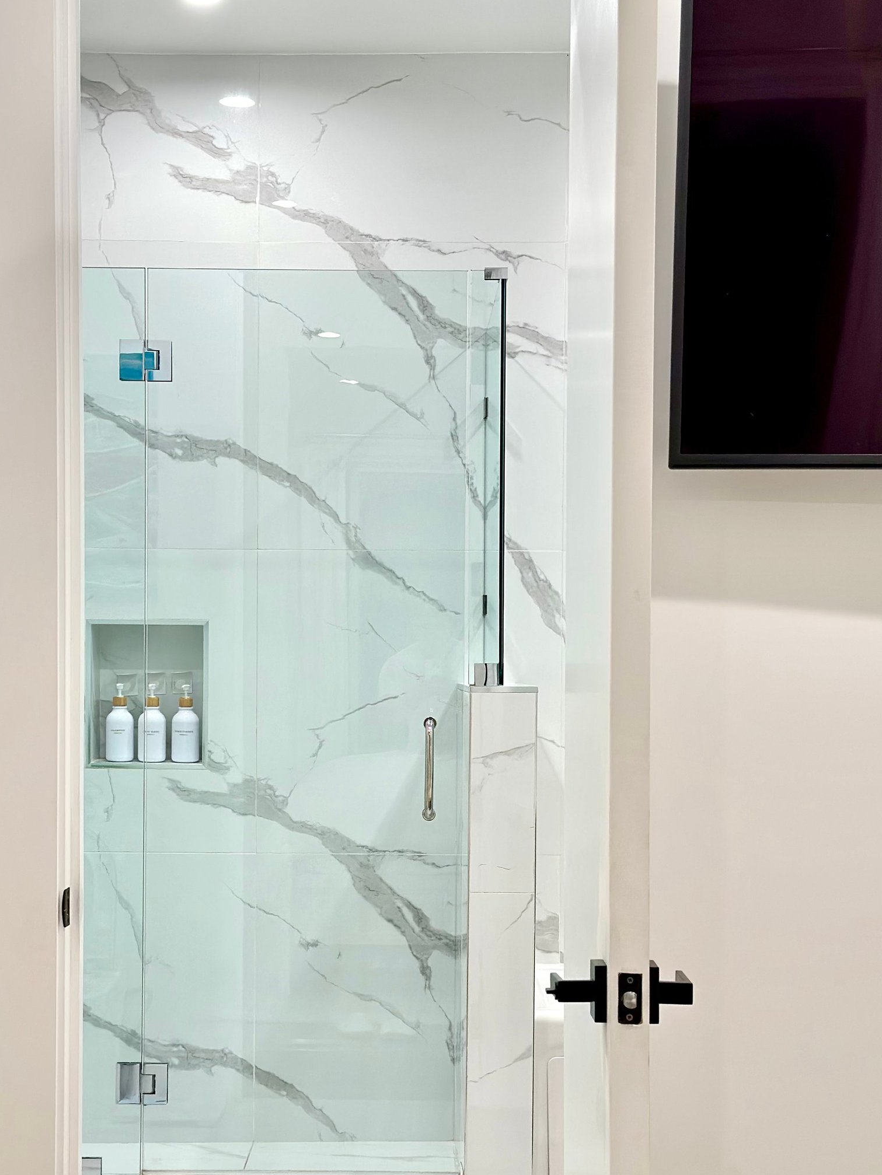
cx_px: 392
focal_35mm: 61
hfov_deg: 24.0
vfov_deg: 31.6
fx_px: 2072
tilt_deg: -0.4
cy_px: 690
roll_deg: -0.5
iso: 160
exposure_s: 1/60
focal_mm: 6.86
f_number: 1.78
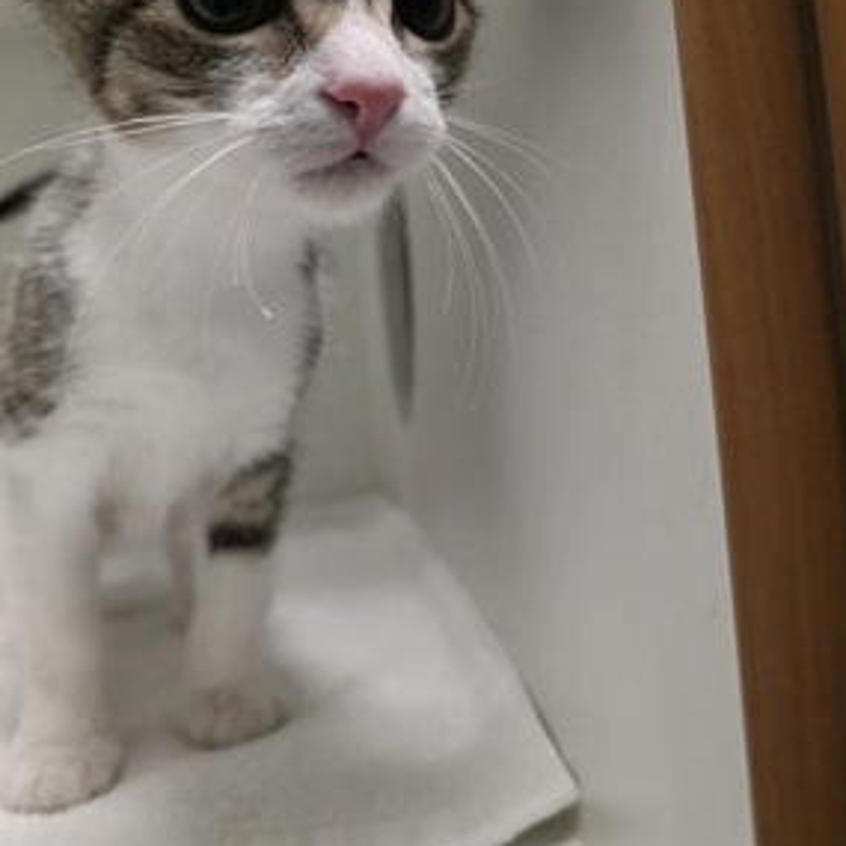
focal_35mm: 30
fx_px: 830
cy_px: 368
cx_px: 396
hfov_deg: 54.0
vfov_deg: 53.9
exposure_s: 1/120
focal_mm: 6.3
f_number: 1.7
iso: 800
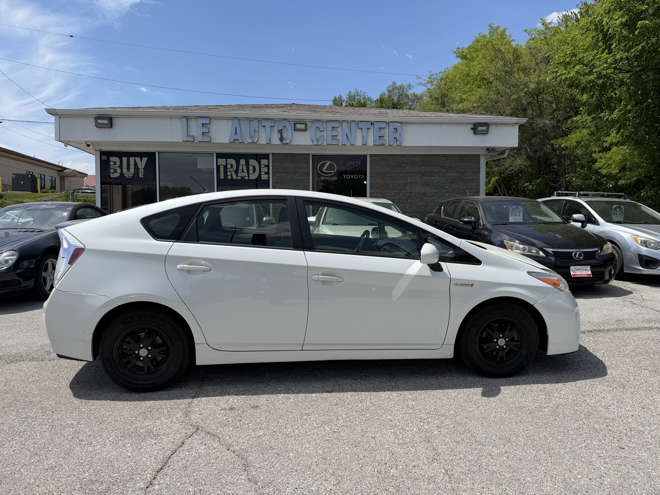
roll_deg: -0.2
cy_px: 248
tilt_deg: -3.8
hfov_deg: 71.6
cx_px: 330
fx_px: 458
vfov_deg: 56.8
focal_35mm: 24
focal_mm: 6.76
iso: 80
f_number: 1.78
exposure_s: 1/5714
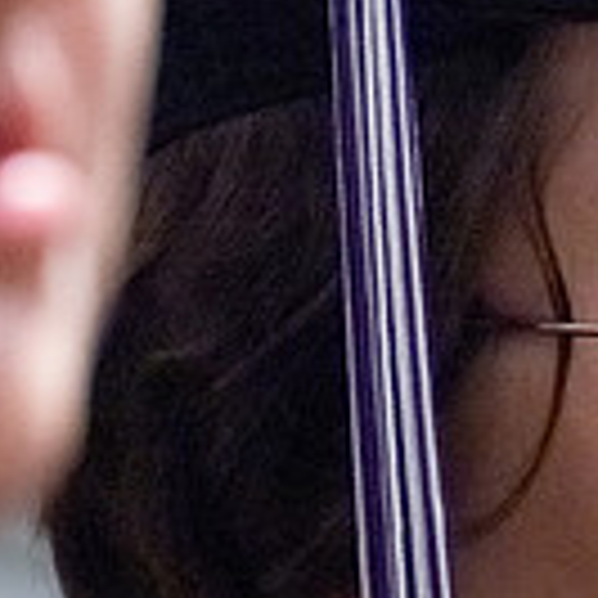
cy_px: 362
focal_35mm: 740
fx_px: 14463
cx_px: 1223
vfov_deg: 2.4
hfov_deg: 2.4
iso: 20000
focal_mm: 200
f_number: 5.6
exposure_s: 1/200
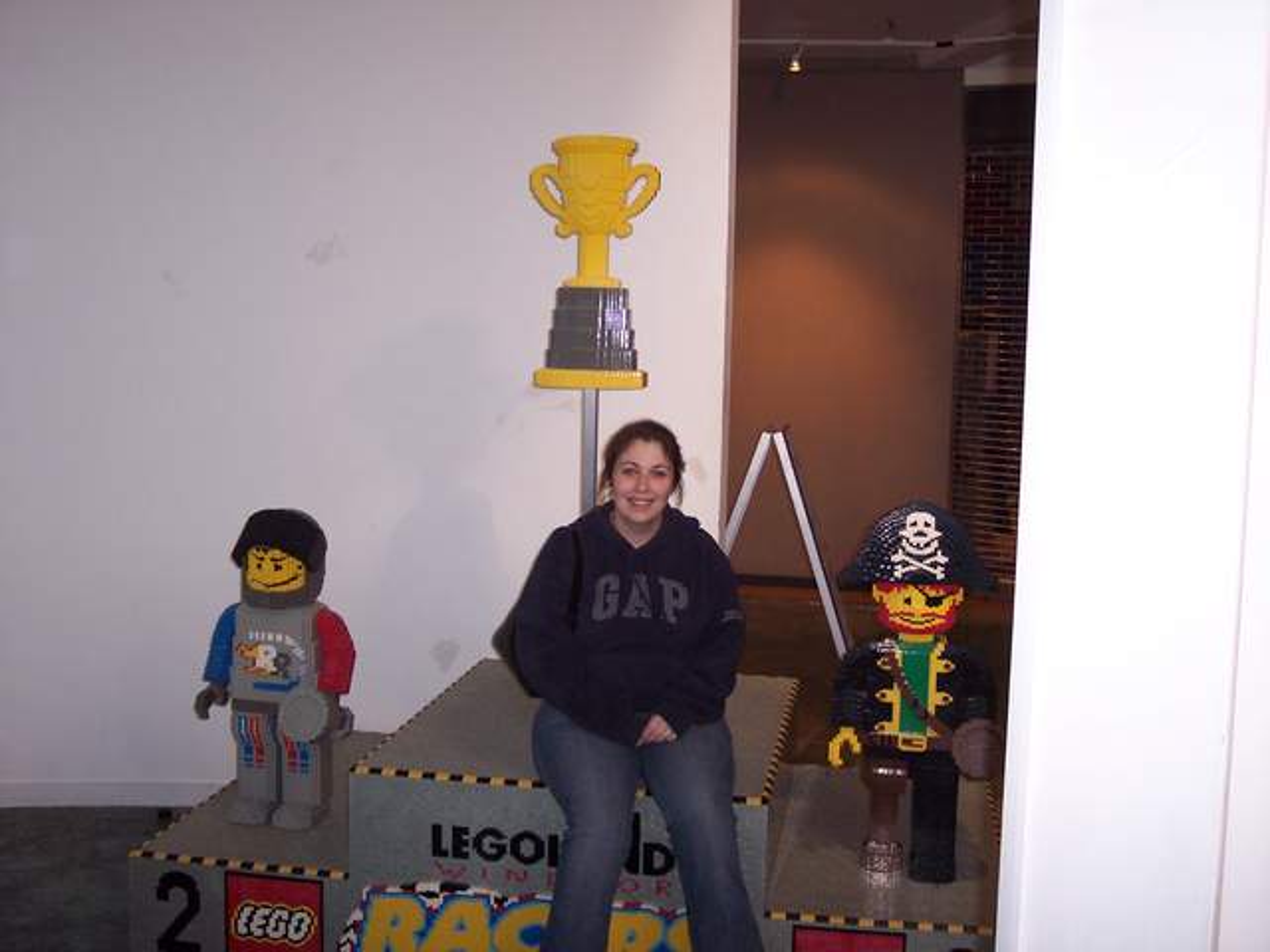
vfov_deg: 37.7
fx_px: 1394
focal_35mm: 38
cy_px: 476
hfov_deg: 49.0
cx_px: 635
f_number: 2.8
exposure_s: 1/30
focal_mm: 8
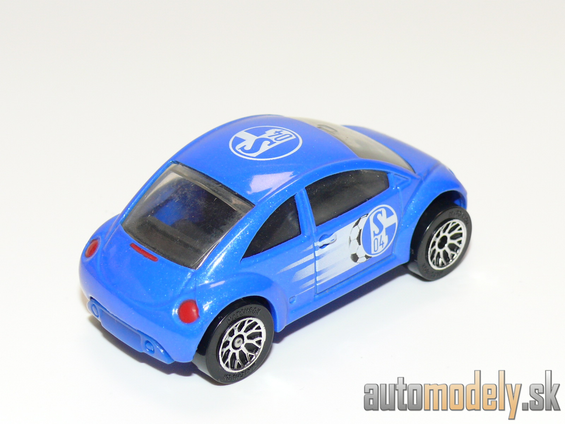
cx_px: 282
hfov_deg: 21.1
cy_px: 212
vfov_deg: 15.9
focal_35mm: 93
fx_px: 1518
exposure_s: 1/30
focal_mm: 12.7
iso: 100
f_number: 4
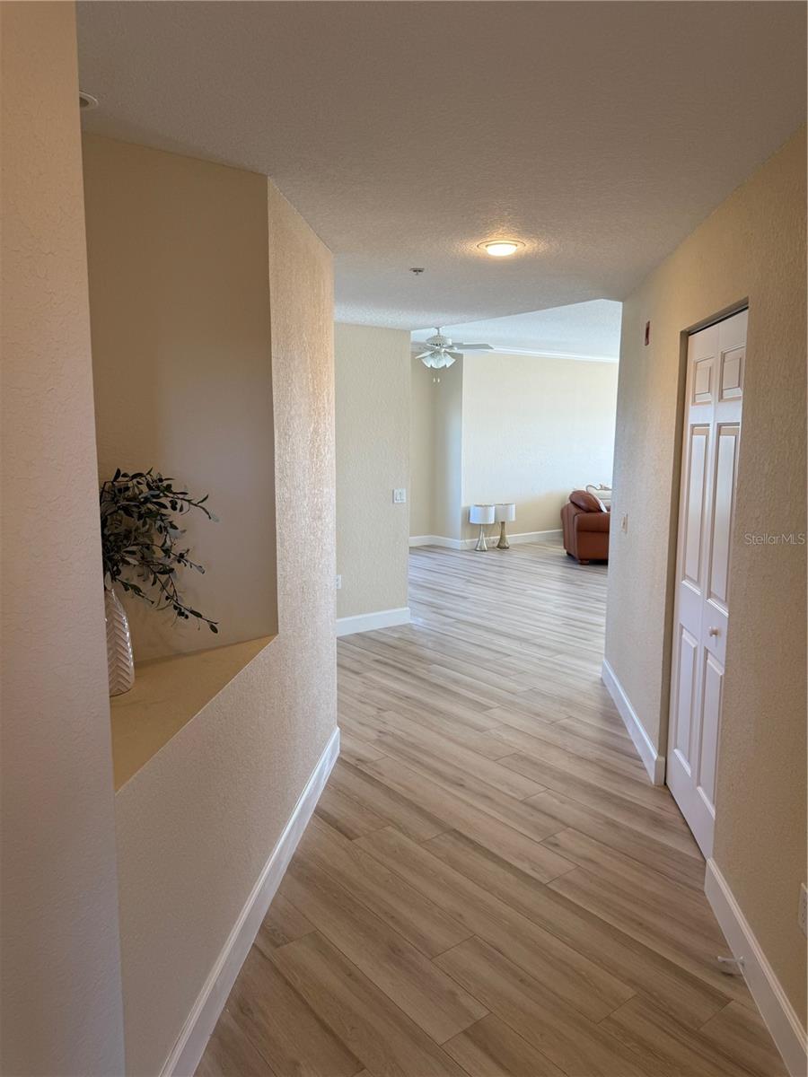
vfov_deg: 71.6
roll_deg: -0.2
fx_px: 747
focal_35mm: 24
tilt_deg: -7.6
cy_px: 538
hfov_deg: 56.8
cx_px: 404
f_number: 1.78
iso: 80
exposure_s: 1/120
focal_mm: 6.76
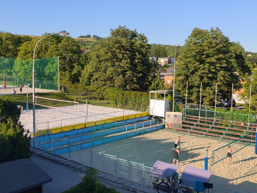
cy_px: 104
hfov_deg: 44.8
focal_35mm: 42
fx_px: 312
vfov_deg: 34.3
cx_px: 139
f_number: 1.6
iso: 50
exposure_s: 1/2049
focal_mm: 6.57
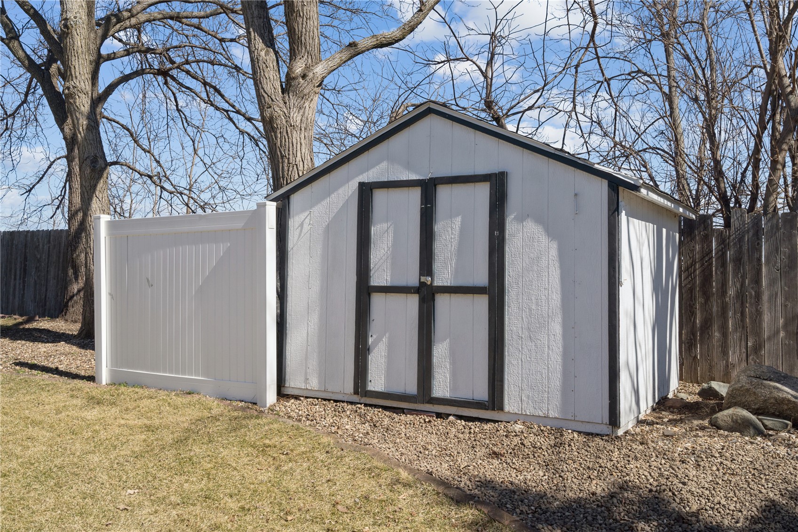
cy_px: 266
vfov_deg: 42.3
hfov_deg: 60.3
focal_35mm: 31
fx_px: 687
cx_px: 399
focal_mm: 31
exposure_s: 1/800
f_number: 9
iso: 400
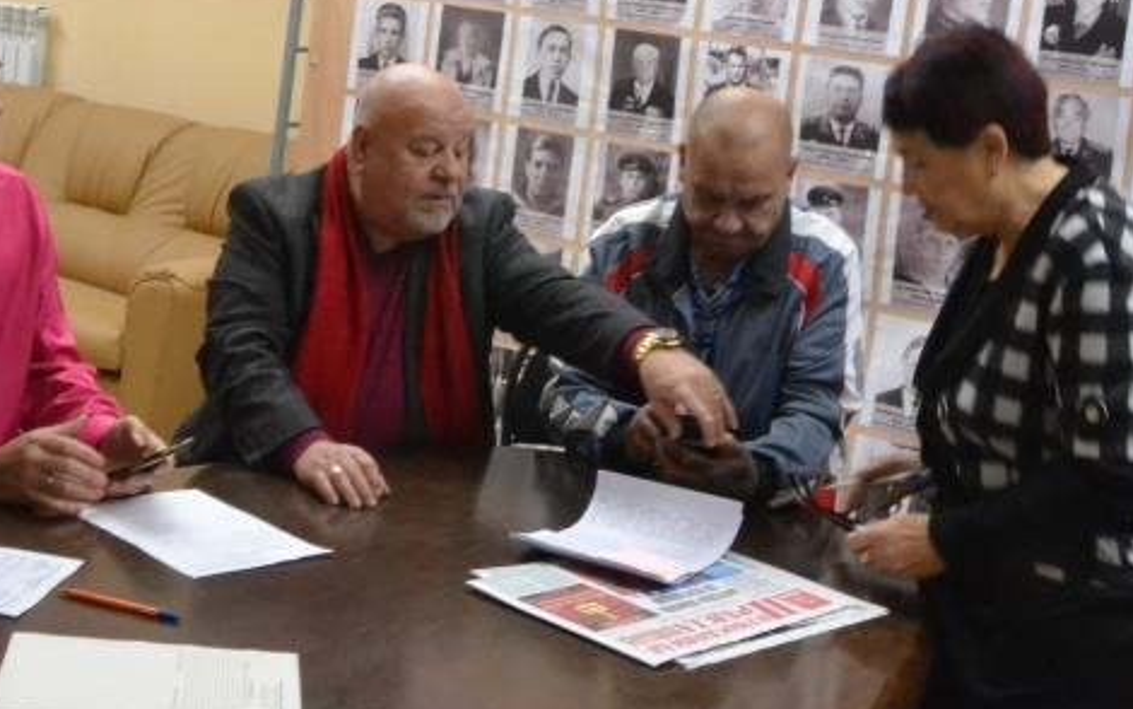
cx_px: 424
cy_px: 74
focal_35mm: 60
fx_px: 1853
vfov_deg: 21.2
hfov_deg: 33.8
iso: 3200
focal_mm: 18
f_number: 18
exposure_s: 1/30
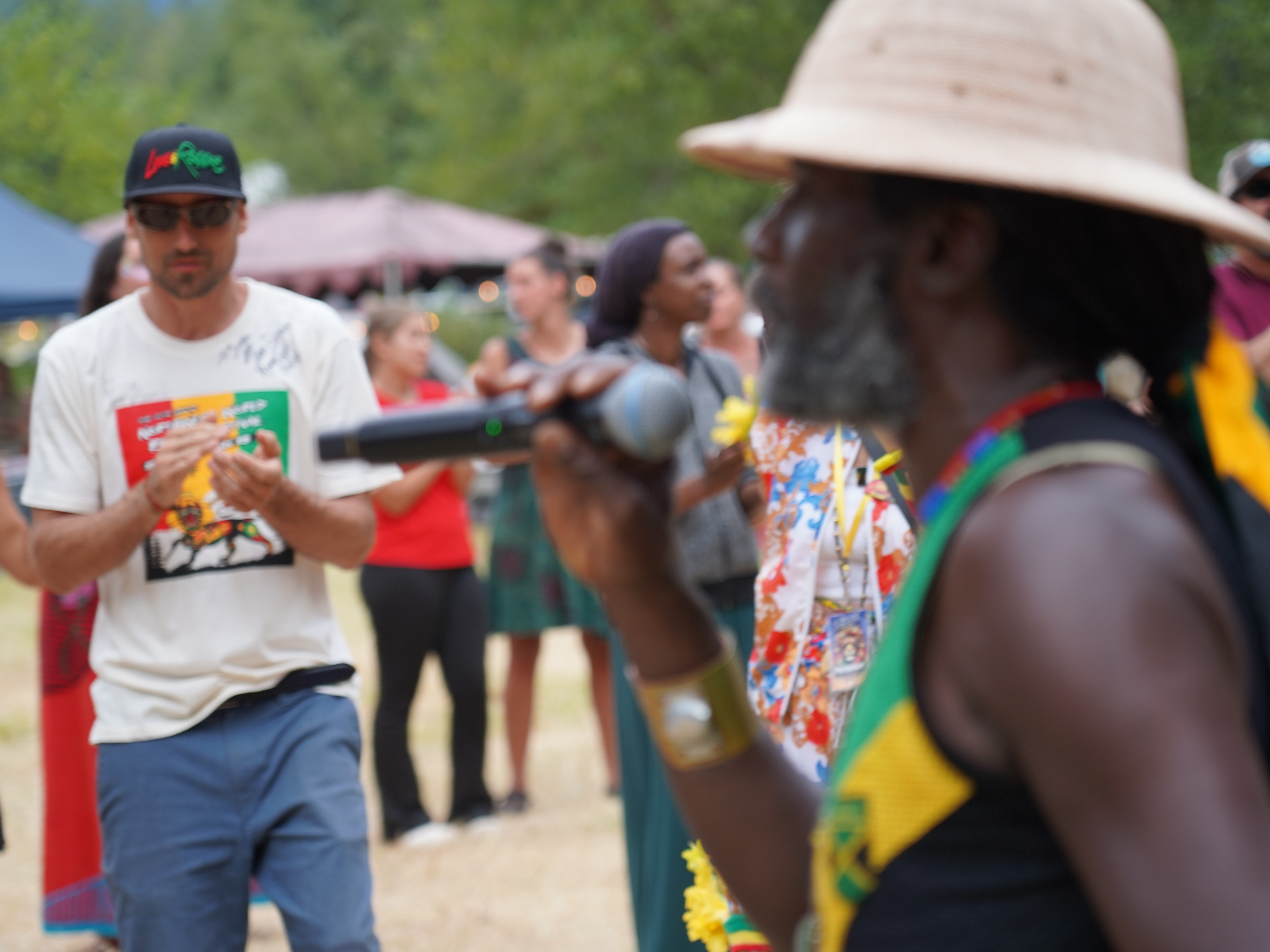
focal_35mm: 114
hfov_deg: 17.3
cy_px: 475
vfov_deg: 13.0
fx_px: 4183
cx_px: 623
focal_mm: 105
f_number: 4
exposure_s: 1/160
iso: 200
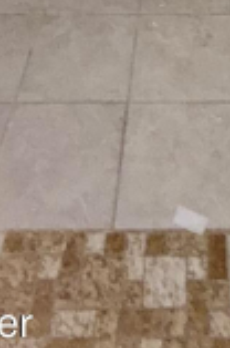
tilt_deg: -8.3
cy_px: -349
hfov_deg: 21.4
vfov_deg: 19.1
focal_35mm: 62
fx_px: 597
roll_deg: +1.3
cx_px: 197
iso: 320
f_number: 2.2
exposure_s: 1/16
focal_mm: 2.22
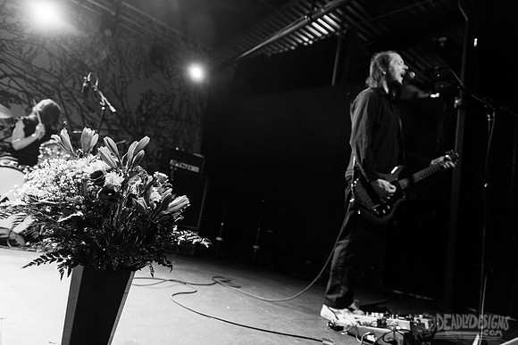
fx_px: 345
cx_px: 259
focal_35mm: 24
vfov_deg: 53.2
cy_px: 172
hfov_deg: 73.7
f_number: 3.2
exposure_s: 1/100
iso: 2500
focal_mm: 24
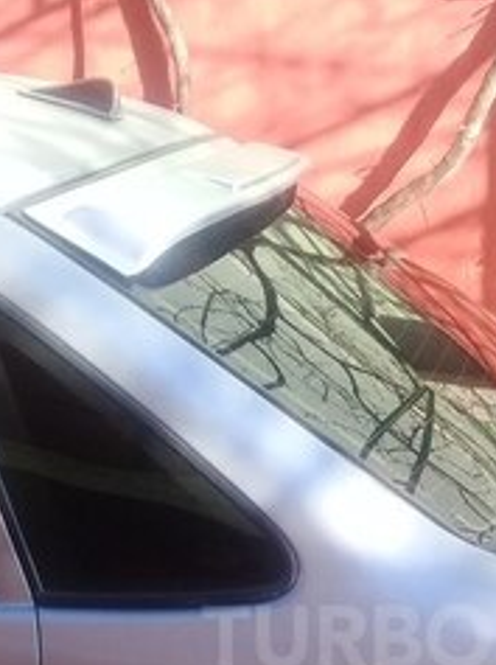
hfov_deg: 22.1
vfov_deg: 28.3
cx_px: 418
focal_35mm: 65
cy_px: 637
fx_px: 1245
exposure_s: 1/198
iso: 50
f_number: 2.2
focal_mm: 3.3
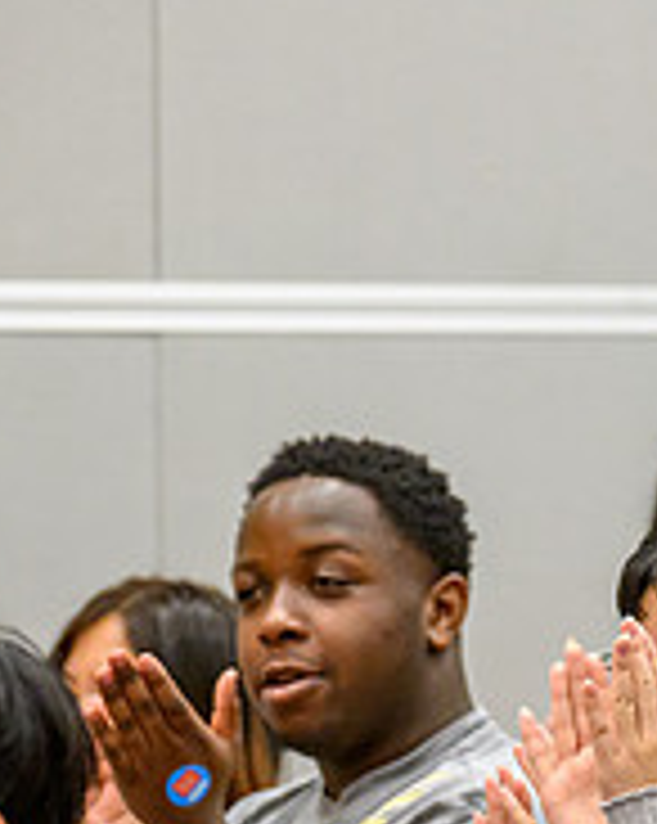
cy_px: 700
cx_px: 657
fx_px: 8059
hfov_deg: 4.7
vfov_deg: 5.8
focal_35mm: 331
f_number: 2.7
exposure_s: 1/400
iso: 5600
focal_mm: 109
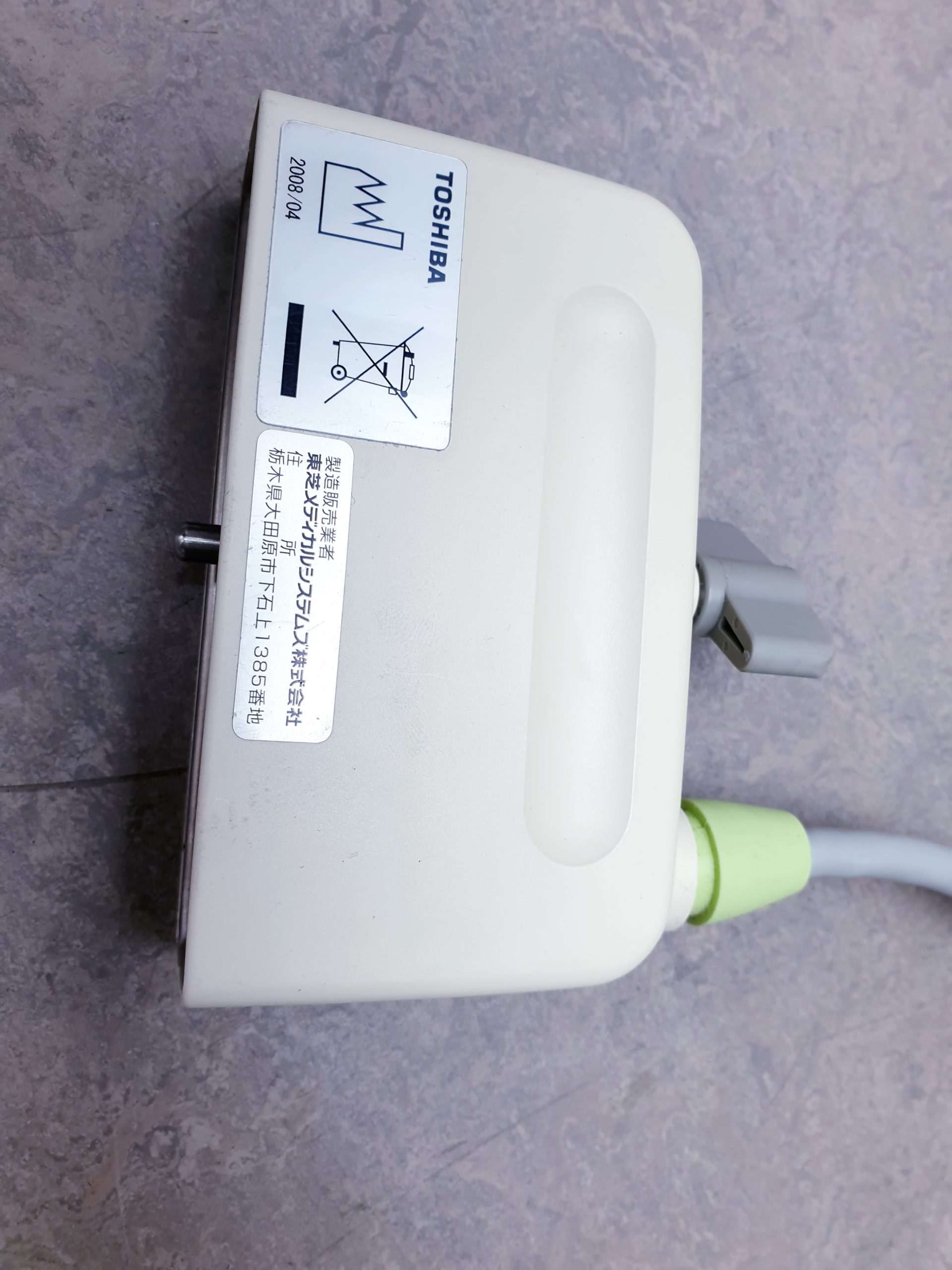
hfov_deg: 53.1
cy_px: 635
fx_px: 953
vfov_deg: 67.3
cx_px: 476
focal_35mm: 26
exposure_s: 1/100
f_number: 2.4
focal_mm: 4.3
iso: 80
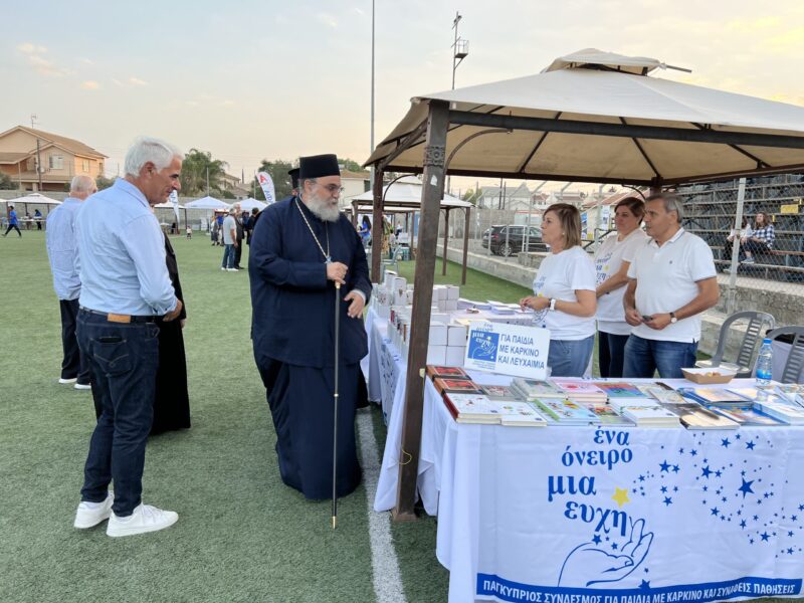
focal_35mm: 26
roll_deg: -2.2
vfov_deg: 53.1
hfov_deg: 67.3
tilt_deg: -7.8
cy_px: 302
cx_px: 402
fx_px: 604
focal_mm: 5.7
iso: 32
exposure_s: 1/145
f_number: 1.5
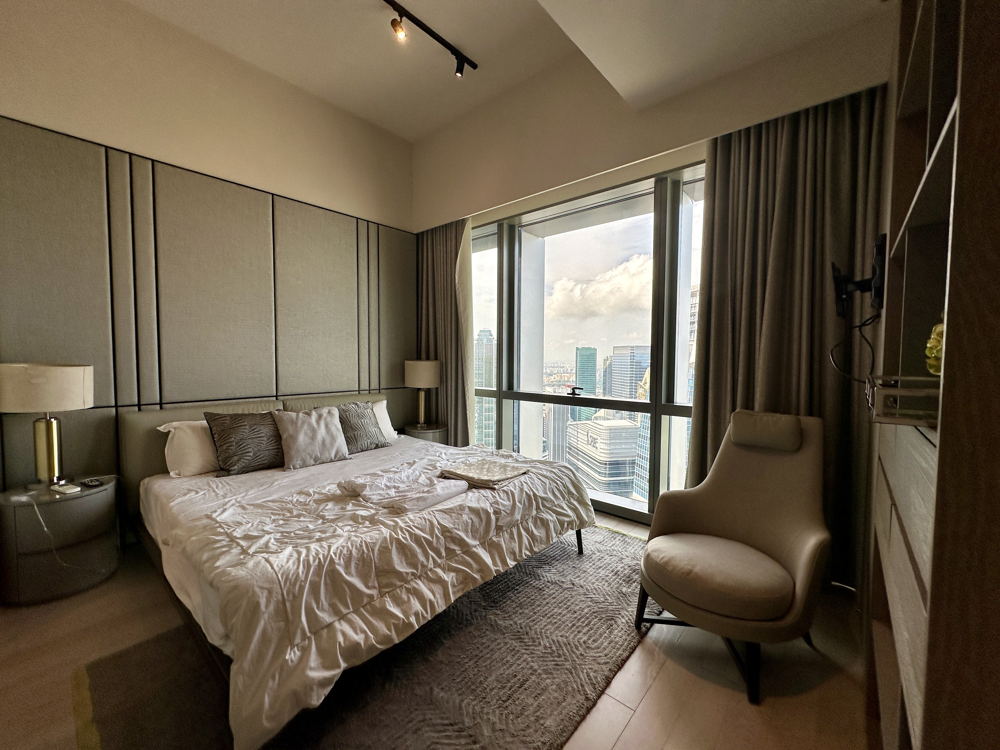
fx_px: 404
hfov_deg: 102.1
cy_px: 375
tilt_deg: -2.2
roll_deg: -0.6
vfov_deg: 85.7
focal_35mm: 14
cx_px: 500
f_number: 2.2
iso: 40
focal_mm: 2.22
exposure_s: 1/160
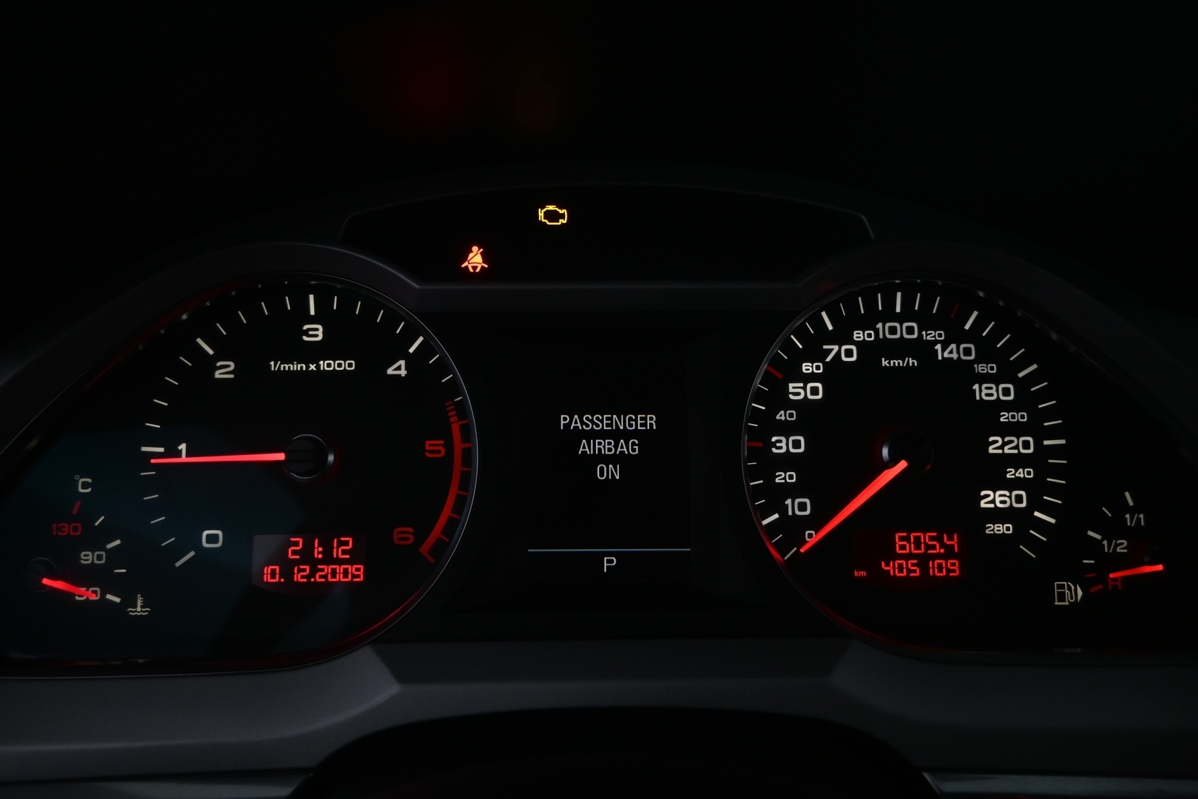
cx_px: 599
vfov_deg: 53.1
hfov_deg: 73.7
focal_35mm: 24
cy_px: 400
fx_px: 799
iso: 1000
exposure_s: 1/50
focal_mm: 16
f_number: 3.5
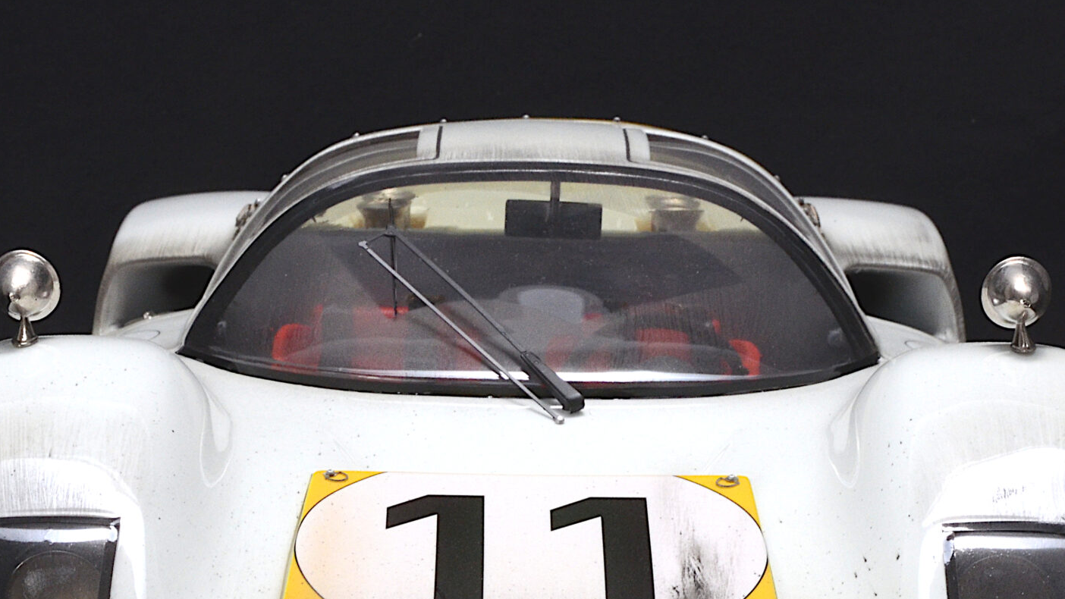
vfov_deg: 8.5
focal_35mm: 143
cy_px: 507
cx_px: 543
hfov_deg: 15.0
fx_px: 4039
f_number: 20
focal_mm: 50
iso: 800
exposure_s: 1/25
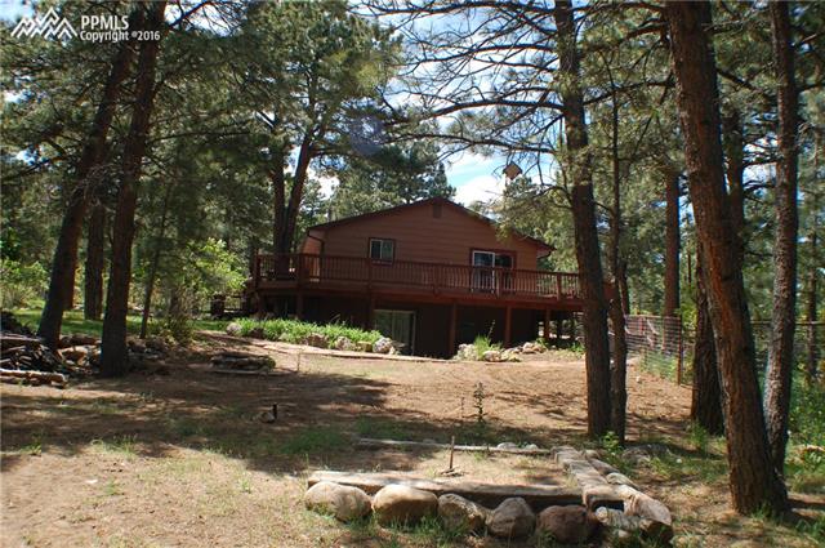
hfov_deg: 49.6
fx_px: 893
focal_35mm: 39
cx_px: 412
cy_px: 274
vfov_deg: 34.1
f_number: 7.1
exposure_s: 1/200
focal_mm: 26
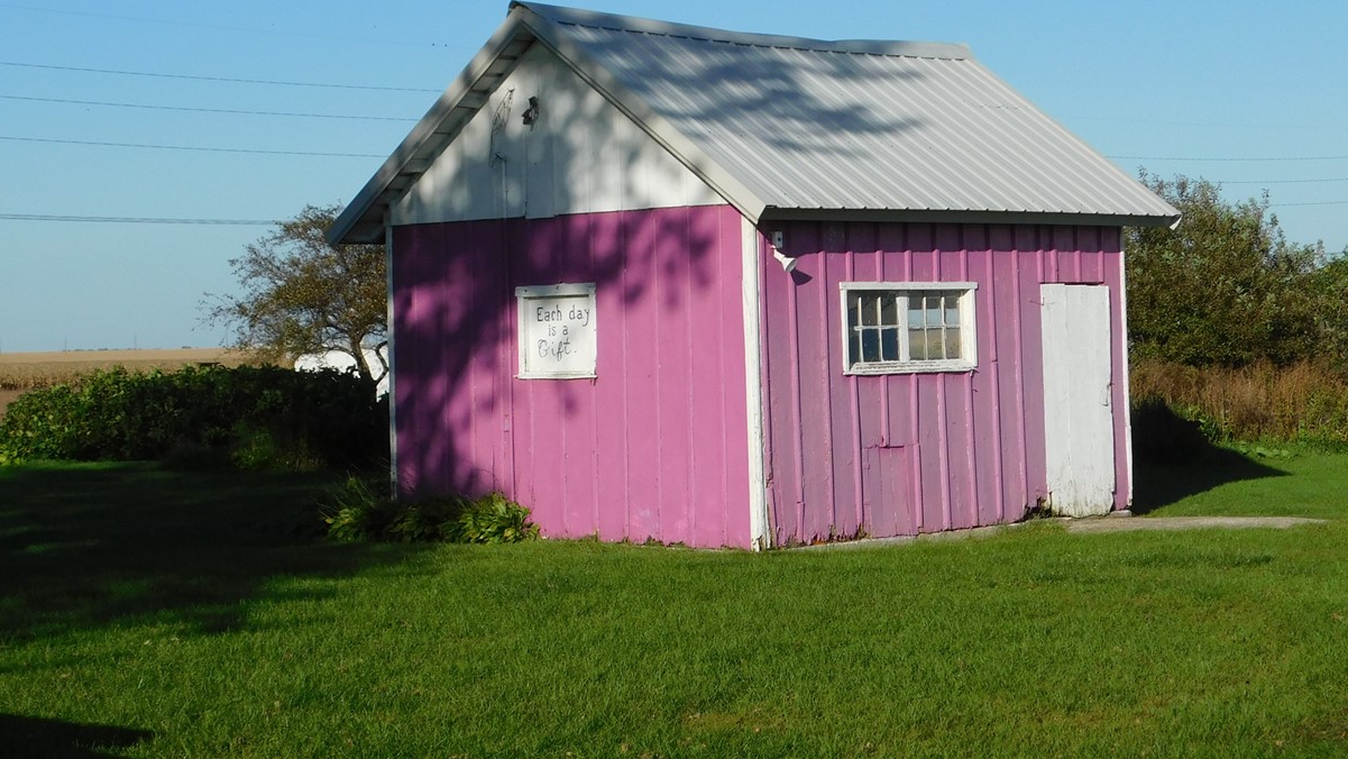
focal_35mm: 74
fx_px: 2645
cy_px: 385
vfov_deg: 16.3
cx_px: 748
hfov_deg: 28.6
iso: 125
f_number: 3.8
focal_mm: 9
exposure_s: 1/1500
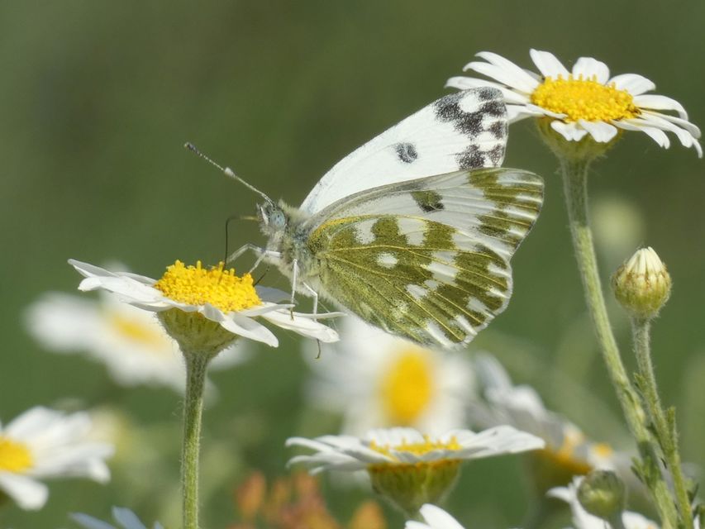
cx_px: 352
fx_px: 8718
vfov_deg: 3.5
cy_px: 264
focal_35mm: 428
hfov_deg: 4.6
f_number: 5.6
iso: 80
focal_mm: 76.7
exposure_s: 1/250
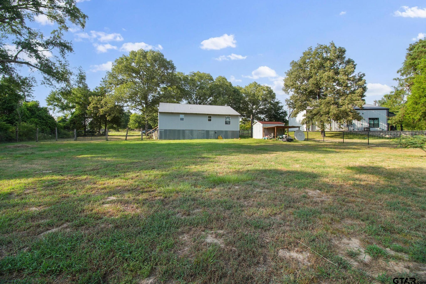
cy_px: 142
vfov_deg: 77.3
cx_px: 213
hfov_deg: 100.4
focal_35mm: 15
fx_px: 177
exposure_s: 1/100
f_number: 9
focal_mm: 10
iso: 250
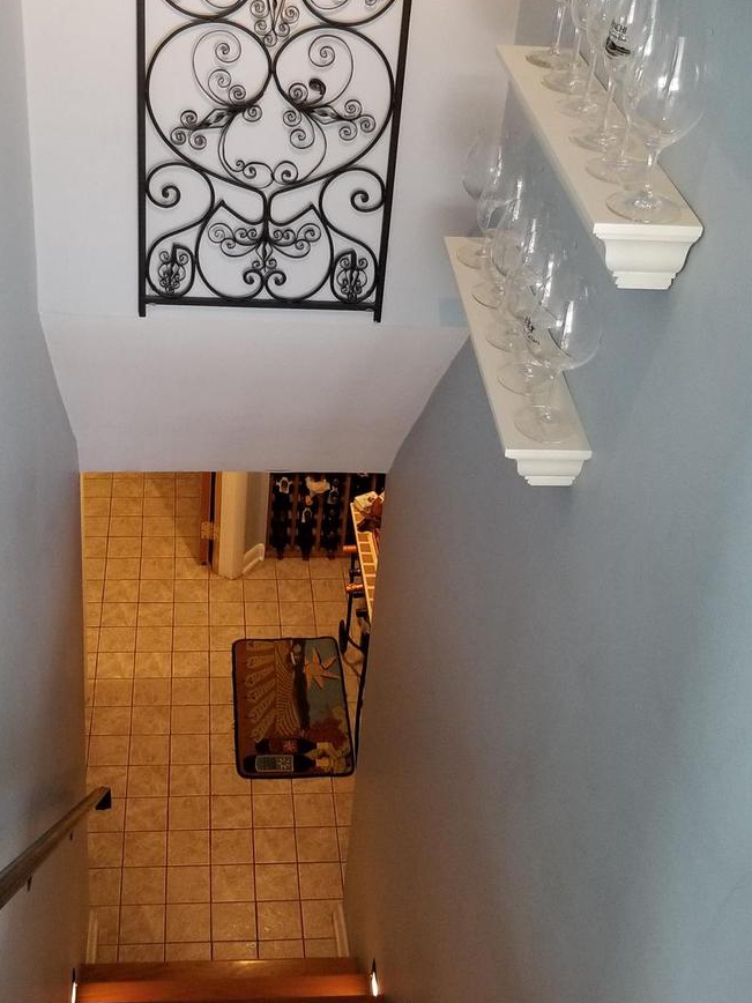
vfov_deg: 40.8
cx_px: 338
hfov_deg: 31.5
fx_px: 1332
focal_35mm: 46
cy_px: 340
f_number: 1.7
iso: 200
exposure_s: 1/60
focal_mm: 4.25
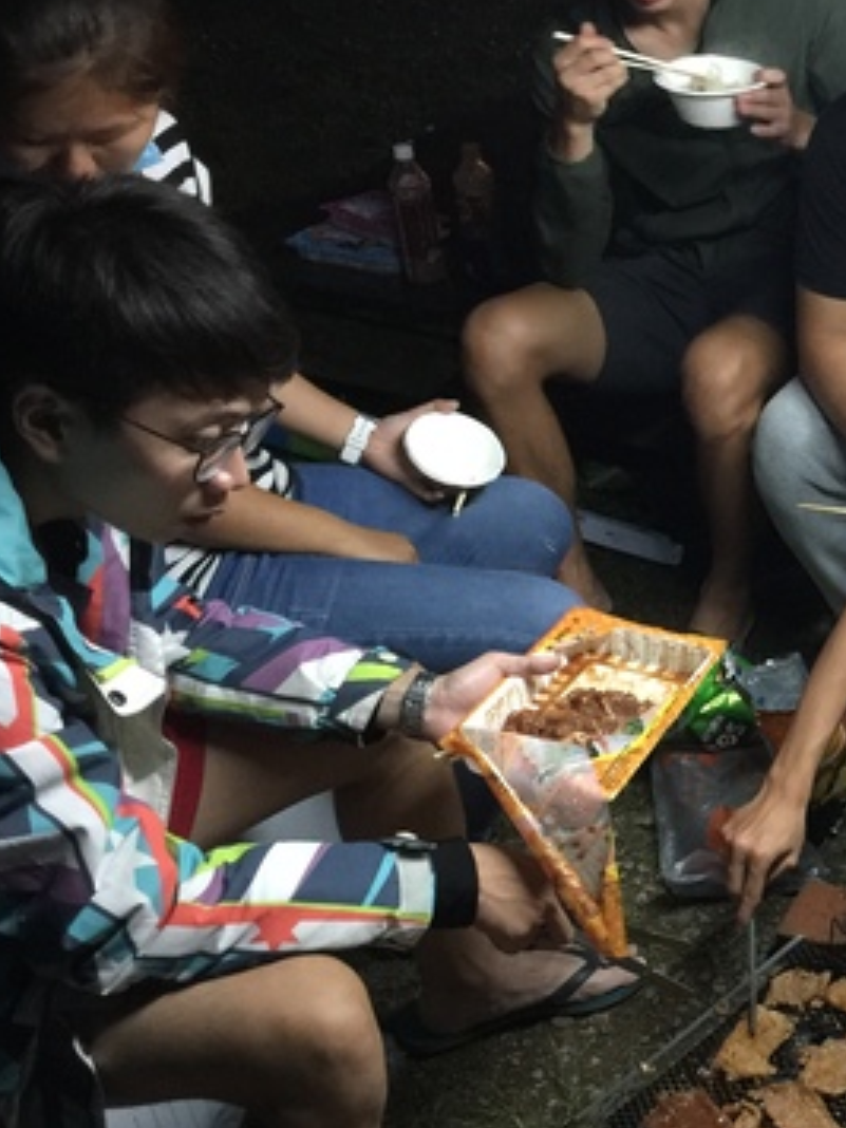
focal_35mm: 57
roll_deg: -1.6
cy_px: 718
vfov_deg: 33.6
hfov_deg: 23.5
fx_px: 1857
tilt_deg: -33.0
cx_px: 1014
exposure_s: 1/8
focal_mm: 4.15
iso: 125
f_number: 2.2
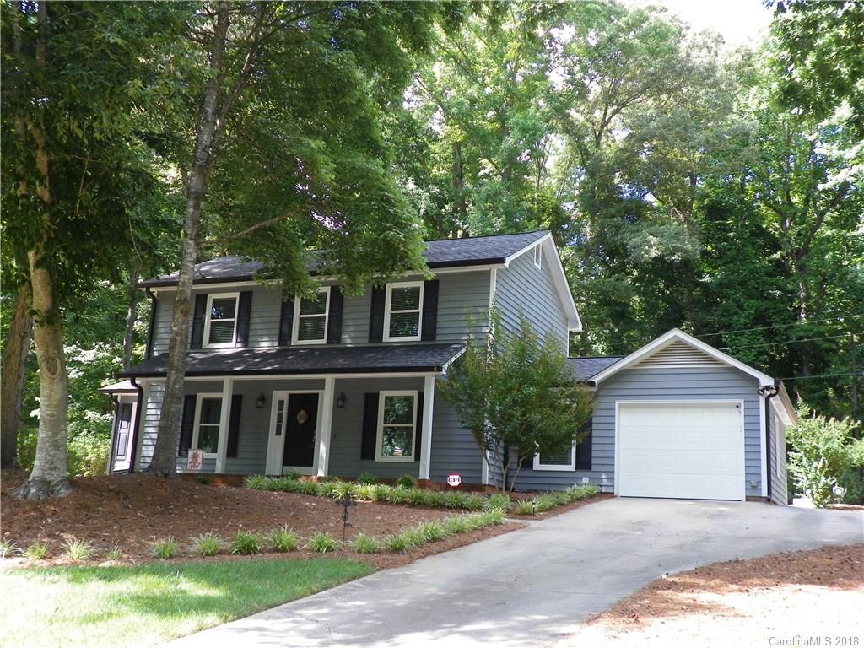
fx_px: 998
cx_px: 432
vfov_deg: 36.0
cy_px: 324
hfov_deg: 46.8
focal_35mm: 40
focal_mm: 7.1
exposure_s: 1/160
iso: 100
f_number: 3.2
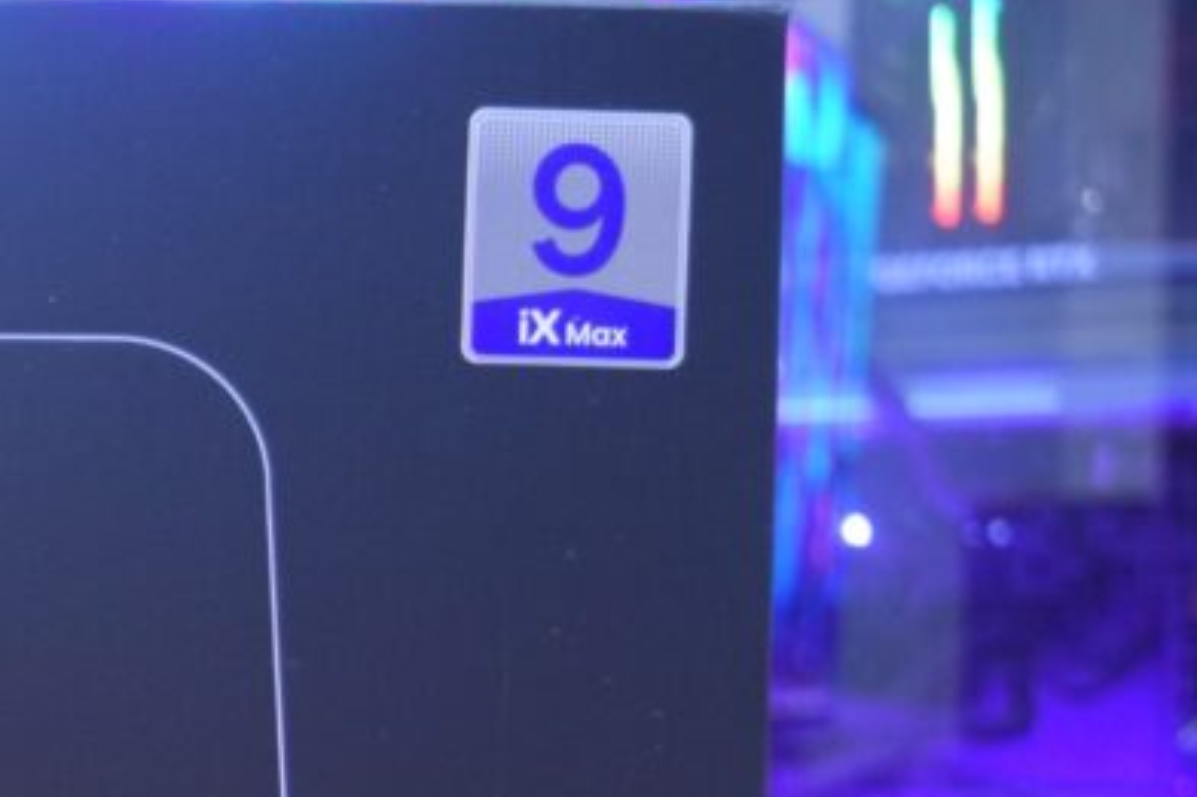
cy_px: 933
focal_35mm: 102
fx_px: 3390
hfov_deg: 18.7
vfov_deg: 13.1
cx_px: -342
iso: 1600
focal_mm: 26
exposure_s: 1/8
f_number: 4
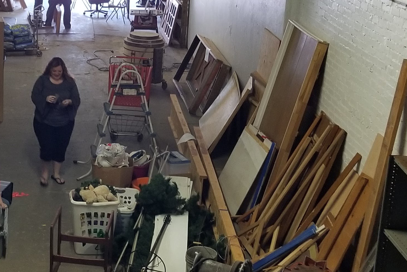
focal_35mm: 74
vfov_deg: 18.4
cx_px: 90
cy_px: 146
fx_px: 837
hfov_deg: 26.9
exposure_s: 1/30
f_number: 1.7
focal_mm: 4.3
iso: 200
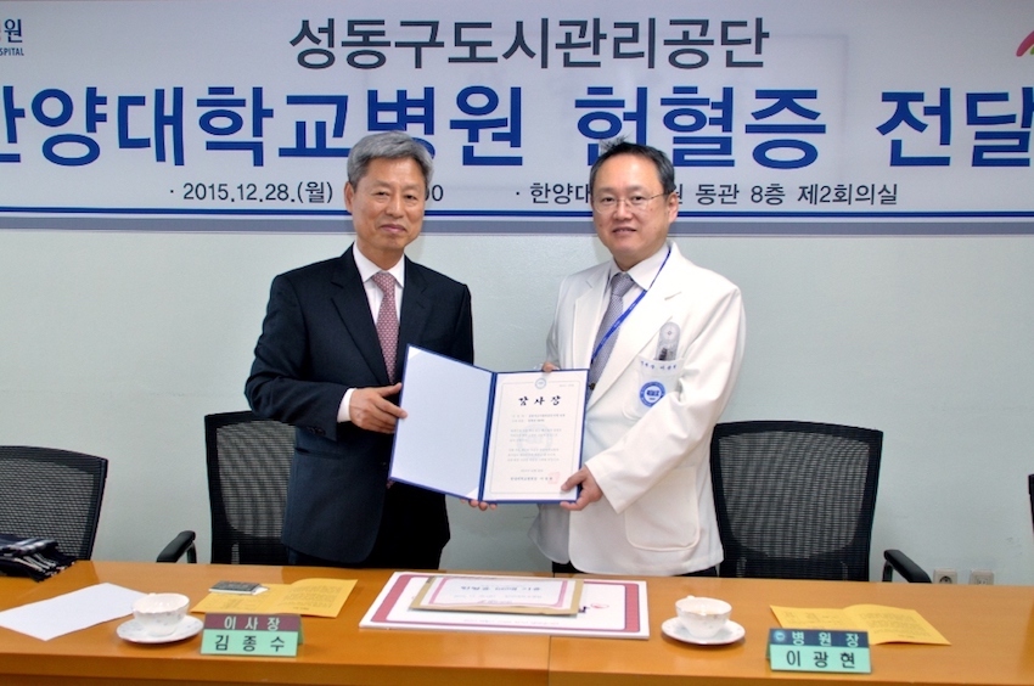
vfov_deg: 38.2
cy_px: 343
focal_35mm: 34
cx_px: 517
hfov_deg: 55.2
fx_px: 989
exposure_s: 1/125
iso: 400
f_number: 3.2
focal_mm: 23
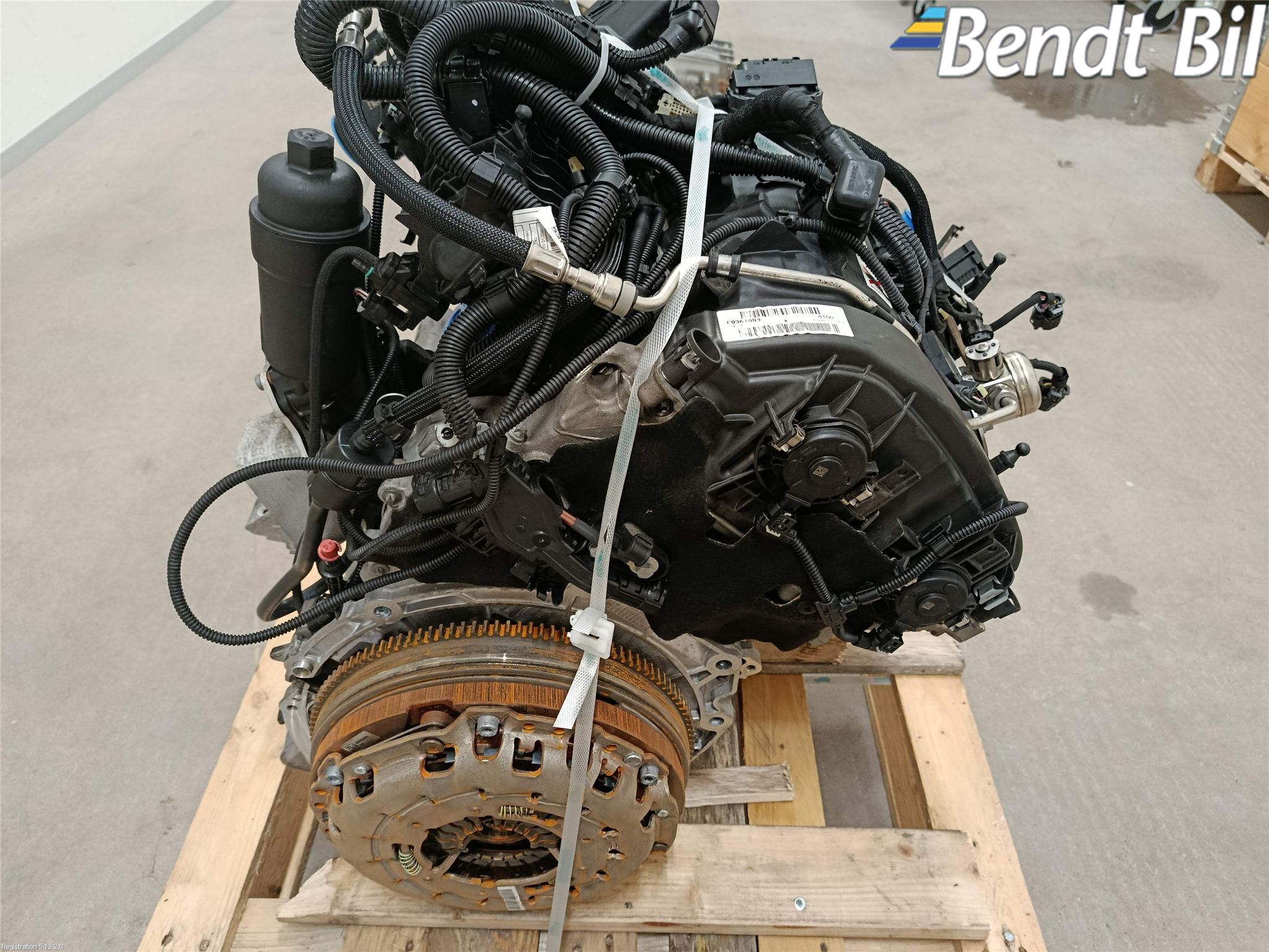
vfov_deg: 56.8
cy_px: 476
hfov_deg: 71.6
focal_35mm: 24
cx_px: 634
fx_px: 880
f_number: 1.7
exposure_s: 1/50
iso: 1248
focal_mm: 5.24
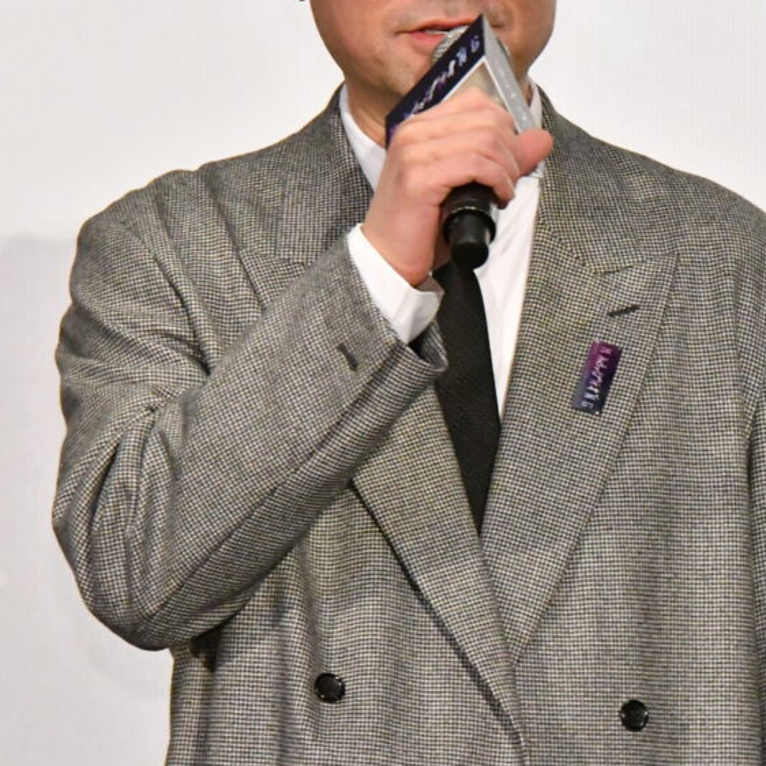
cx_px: 480
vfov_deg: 3.9
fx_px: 11239
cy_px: 236
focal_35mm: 449
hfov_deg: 3.9
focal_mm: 165
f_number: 8
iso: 12800
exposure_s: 1/250
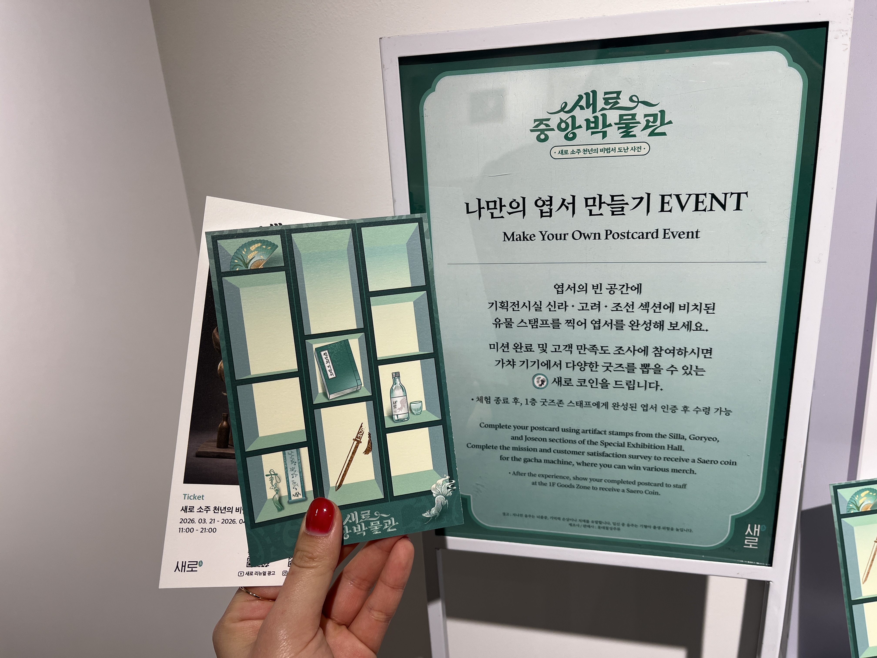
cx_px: 438
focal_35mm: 26
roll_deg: +4.9
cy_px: 329
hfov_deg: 67.3
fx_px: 659
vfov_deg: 53.1
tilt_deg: -20.0
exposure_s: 1/122
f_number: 1.6
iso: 40
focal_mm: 5.1
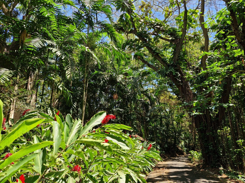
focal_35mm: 23
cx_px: 122
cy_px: 92
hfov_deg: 73.9
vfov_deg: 58.9
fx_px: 163
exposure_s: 1/323
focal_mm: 5.4
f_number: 1.8
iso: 50
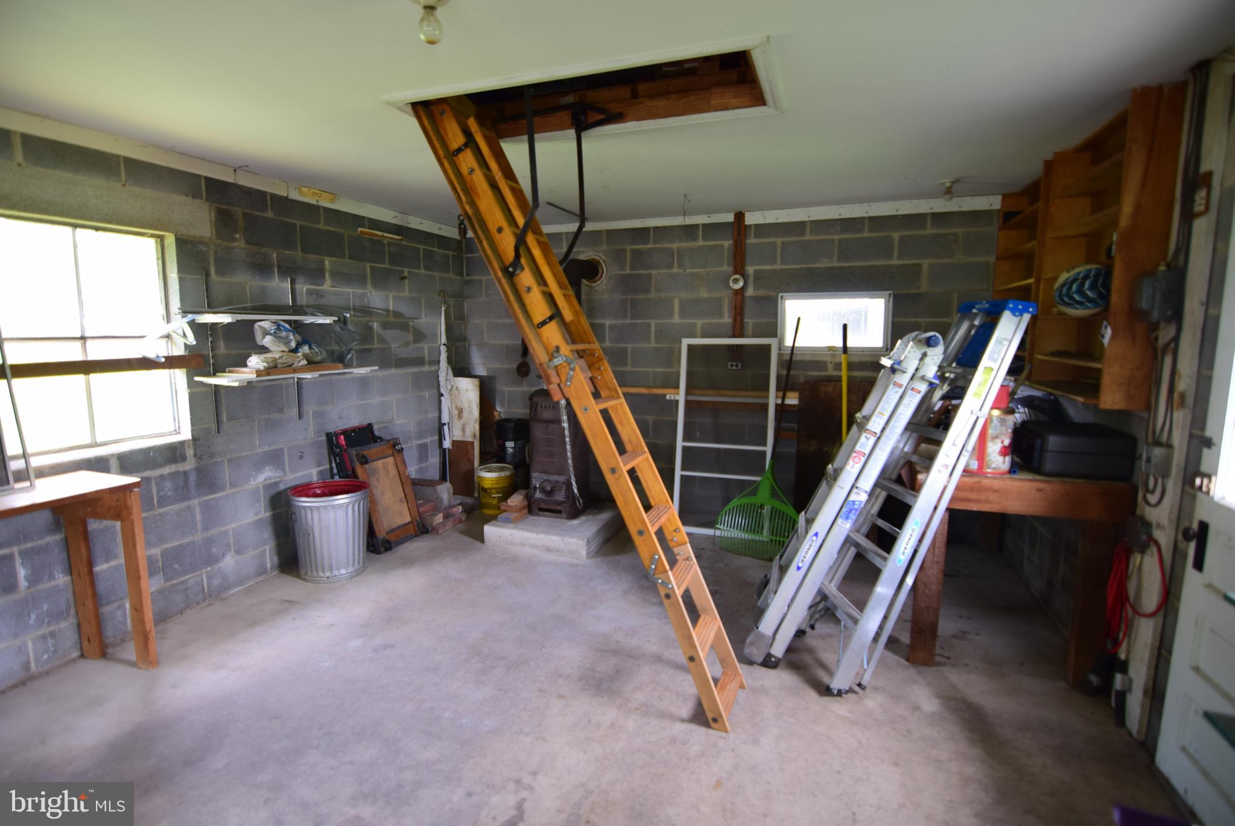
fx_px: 566
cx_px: 618
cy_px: 413
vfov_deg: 72.2
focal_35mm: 16
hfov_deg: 94.9
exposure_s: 1/40
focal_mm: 11
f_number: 3.2
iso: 250
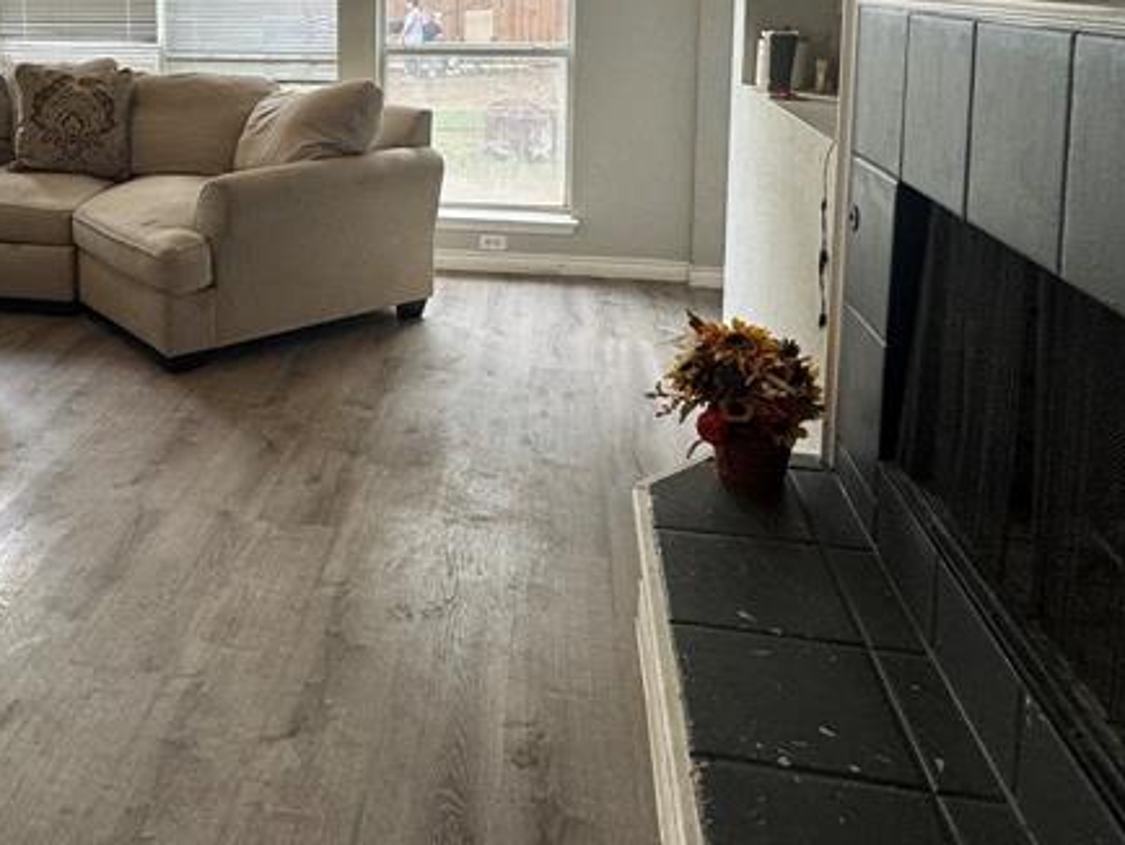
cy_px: 98
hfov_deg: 53.5
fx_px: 1073
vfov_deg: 40.1
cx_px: 321
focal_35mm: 33
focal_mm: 2.22
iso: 125
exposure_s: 1/99
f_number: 2.2
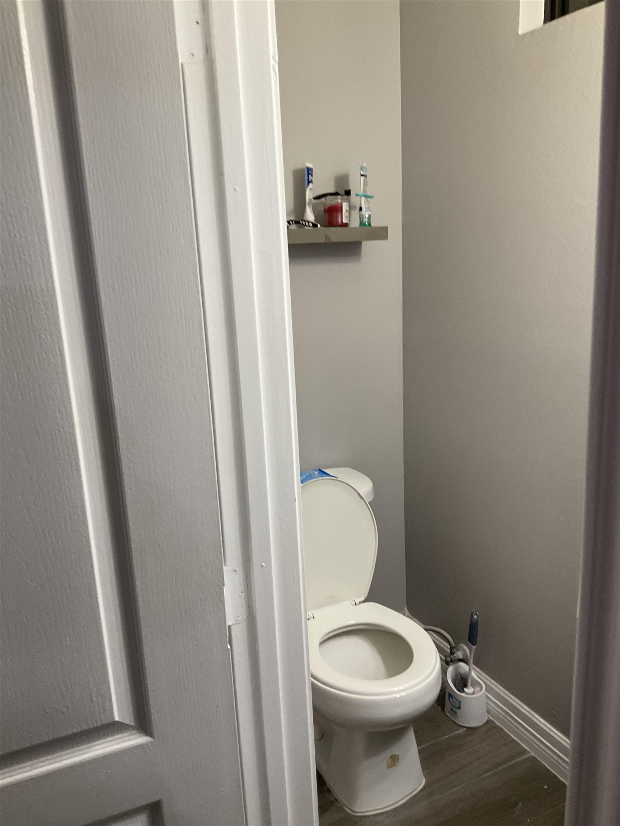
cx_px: 310
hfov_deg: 48.2
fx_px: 693
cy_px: 413
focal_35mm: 29
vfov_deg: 61.7
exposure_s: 1/60
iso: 64
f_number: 1.8
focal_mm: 3
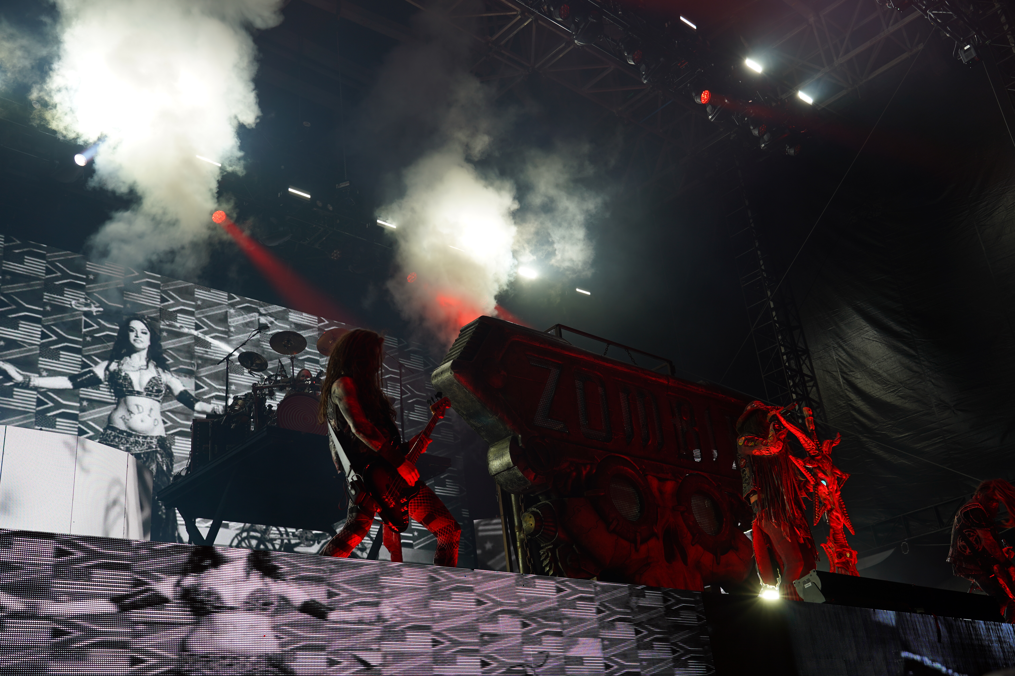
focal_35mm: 35
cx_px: 508
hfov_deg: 54.4
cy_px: 338
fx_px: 987
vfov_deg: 37.9
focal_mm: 35
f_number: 4.5
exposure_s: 1/60
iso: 100
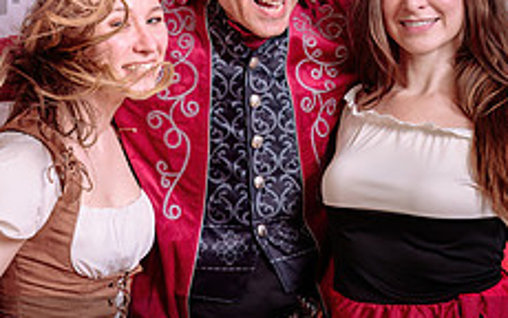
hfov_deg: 20.8
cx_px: 217
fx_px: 1385
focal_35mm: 100
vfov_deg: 13.0
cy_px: 60
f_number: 5
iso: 100
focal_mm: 37
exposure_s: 1/160
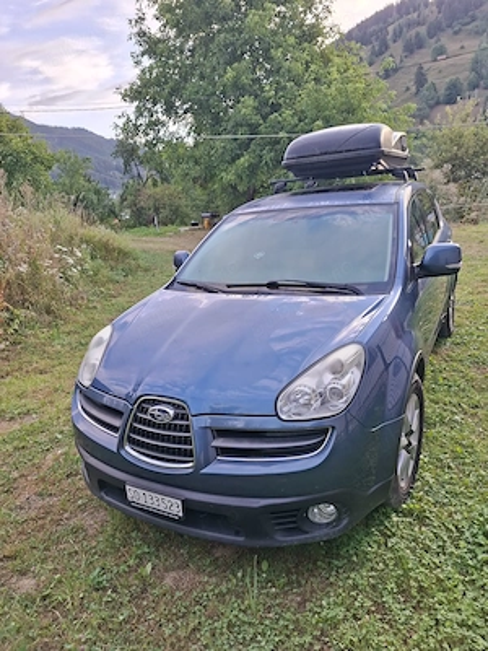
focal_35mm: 23
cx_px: 244
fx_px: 432
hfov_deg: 58.9
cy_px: 326
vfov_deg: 73.9
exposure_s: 1/183
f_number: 1.8
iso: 50
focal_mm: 5.54
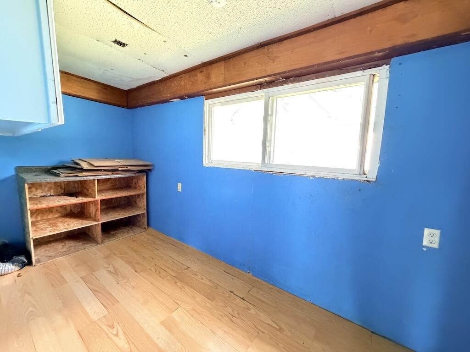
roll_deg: -1.0
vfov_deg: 85.7
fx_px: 190
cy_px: 176
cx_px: 235
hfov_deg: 102.1
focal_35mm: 14
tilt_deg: -7.5
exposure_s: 1/36
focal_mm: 2.22
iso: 1600
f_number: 2.2
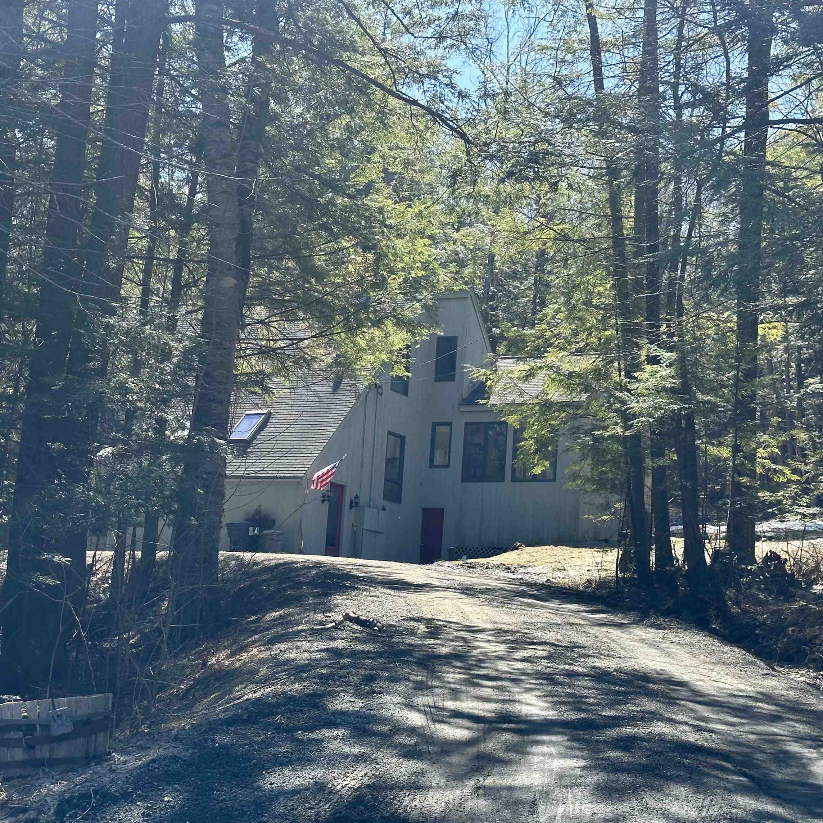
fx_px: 1533
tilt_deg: +8.7
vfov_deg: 30.0
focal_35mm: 57
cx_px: 467
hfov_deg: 30.0
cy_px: 410
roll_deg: -3.6
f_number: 1.78
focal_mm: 6.86
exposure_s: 1/1095
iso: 64
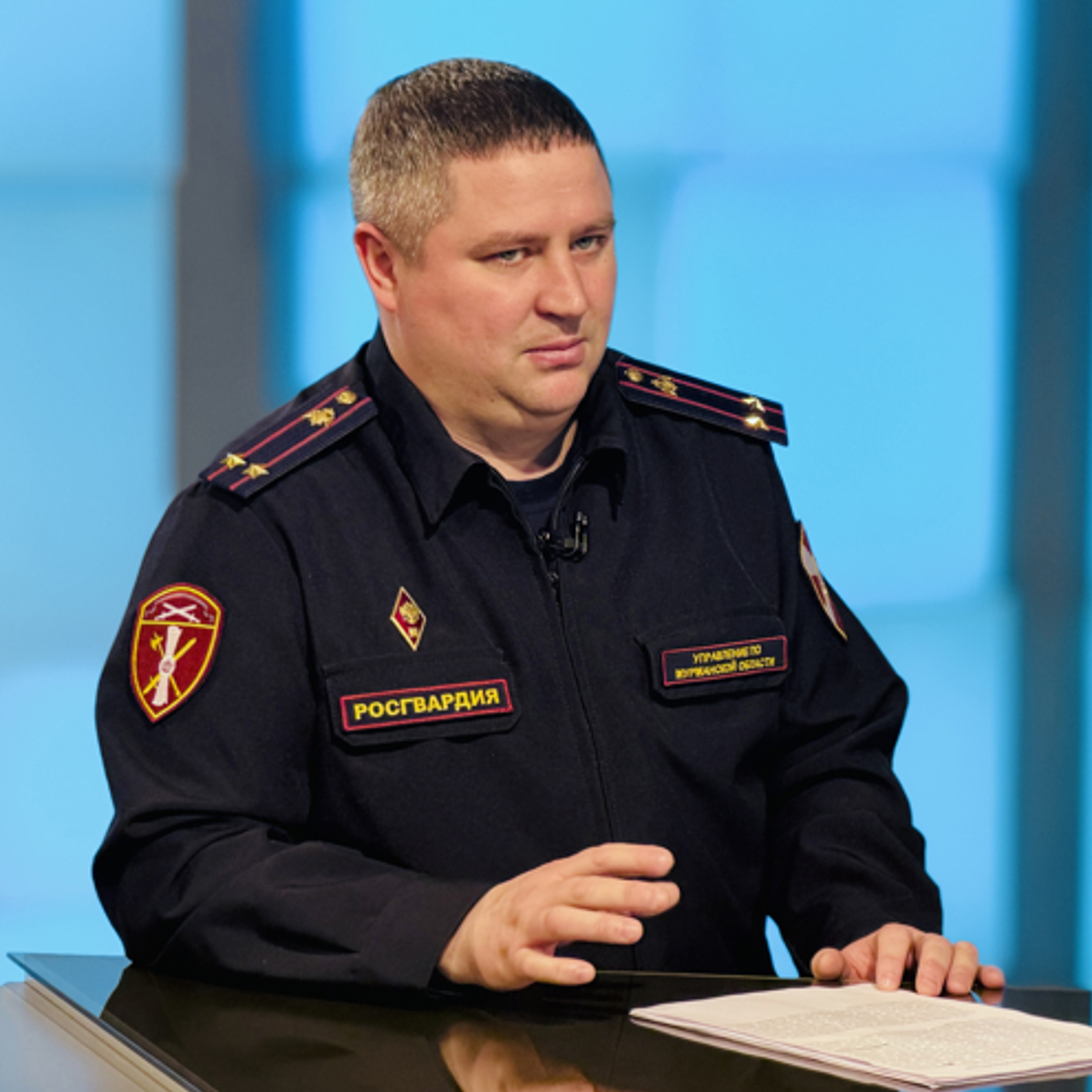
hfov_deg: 14.6
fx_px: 4247
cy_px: 545
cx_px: 623
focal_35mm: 119
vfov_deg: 14.7
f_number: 2.8
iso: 100
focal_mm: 16.89
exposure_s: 1/82
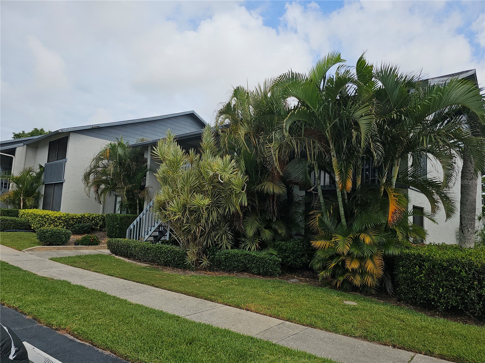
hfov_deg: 73.9
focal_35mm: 23
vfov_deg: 58.9
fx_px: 322
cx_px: 242
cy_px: 182
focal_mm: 6.3
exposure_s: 1/927
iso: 10
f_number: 1.7
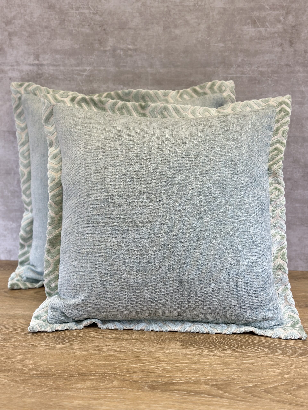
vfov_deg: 39.7
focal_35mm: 48
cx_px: 154
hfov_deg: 30.3
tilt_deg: -14.8
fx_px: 569
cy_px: 205
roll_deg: -0.1
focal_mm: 6.86
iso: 80
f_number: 1.78
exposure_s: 1/210
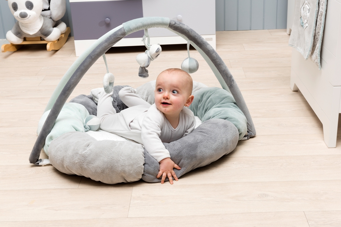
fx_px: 521
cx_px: 170
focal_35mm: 55
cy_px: 114
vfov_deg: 24.6
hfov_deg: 36.2
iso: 160
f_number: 10
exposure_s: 1/200
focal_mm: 55
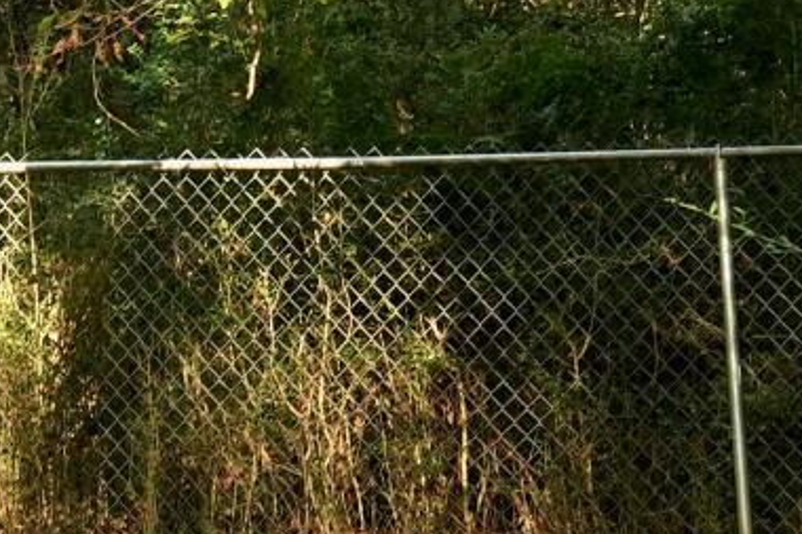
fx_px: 7393
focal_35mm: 332
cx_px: -1182
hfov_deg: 5.9
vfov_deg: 4.1
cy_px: 545
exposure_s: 1/50
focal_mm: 42
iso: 640
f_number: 6.3
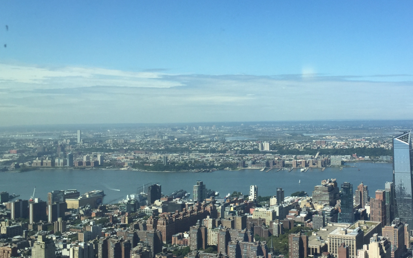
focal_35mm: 45
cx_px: 279
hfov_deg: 43.7
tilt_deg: +0.9
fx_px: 506
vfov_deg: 28.6
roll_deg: +0.4
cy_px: 116
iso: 32
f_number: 2.2
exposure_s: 1/1464
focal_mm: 4.15
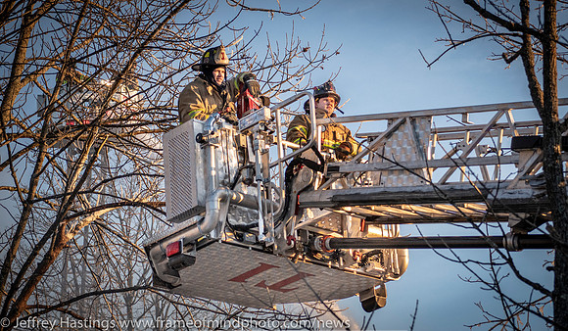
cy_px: 158
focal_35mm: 120
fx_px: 1828
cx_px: 316
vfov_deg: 10.3
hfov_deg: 17.7
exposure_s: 1/1600
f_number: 4.5
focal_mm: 68
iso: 800
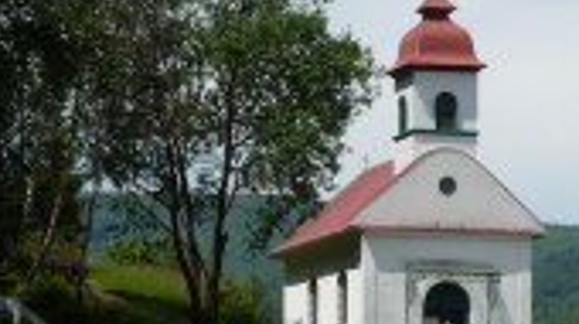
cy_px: 348
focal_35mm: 214
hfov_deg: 10.1
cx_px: 284
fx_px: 3280
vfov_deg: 5.6
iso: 100
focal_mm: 13.6
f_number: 6.3
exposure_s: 1/500
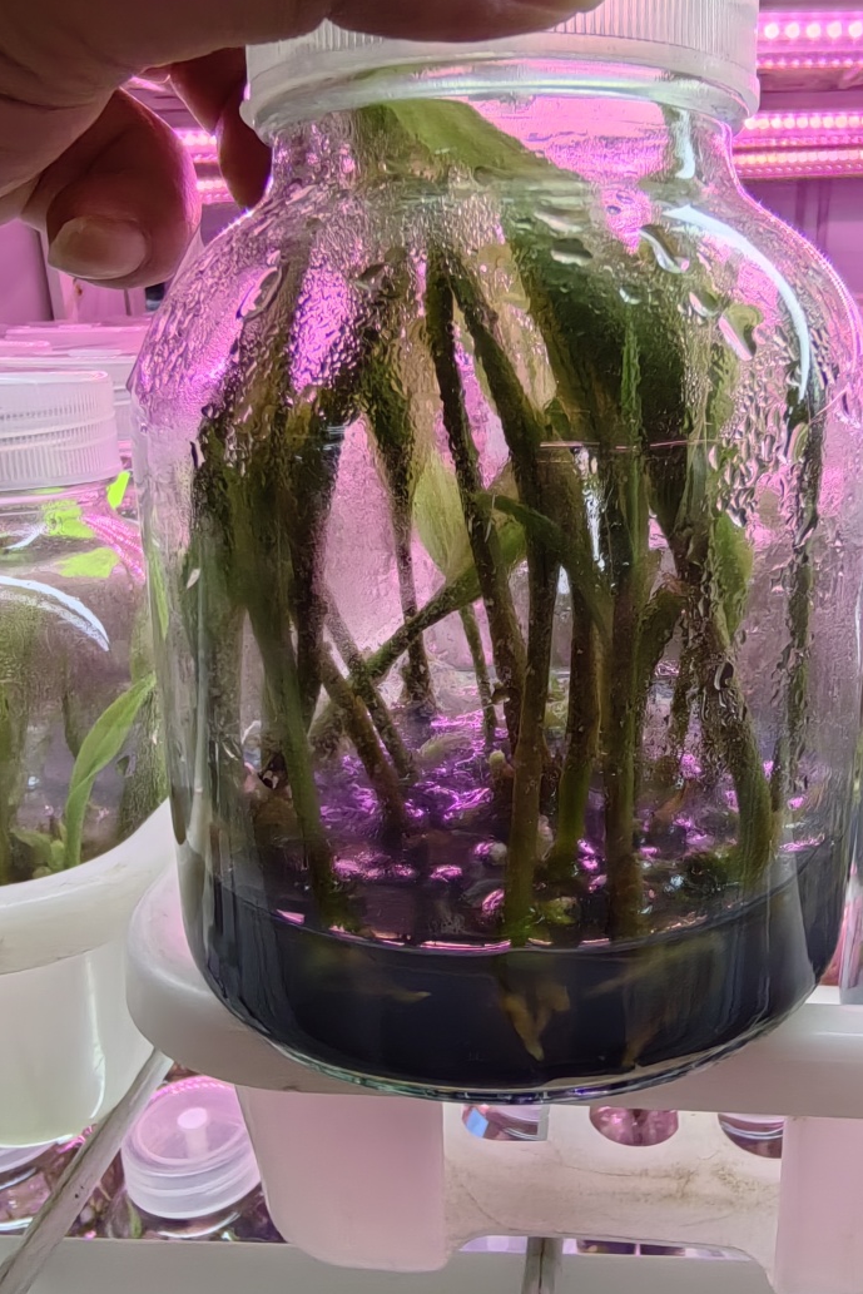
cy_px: 662
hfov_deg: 44.9
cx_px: 488
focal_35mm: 29
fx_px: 1042
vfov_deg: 63.6
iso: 50
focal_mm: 1.68
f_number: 2.2
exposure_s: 1/214
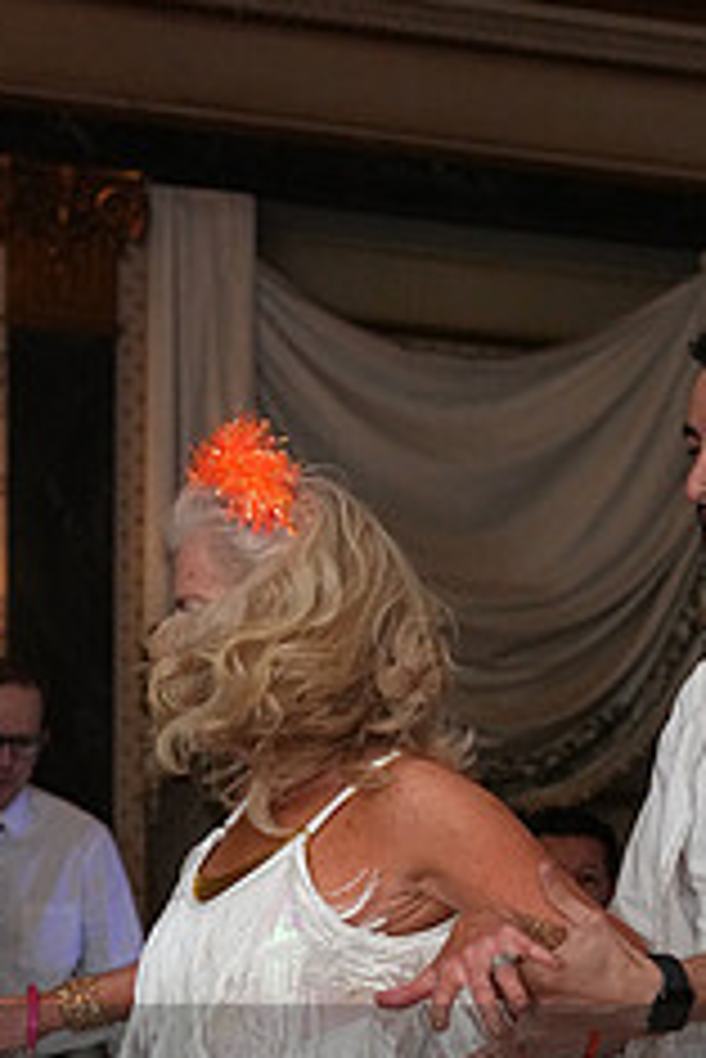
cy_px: 1157
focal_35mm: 190
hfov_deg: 7.2
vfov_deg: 10.7
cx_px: 587
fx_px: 5581
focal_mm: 77
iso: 5000
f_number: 5
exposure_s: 1/200
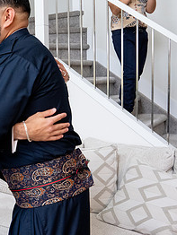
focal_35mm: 51
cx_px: -36
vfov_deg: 37.4
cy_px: 100
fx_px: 347
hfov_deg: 25.6
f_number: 9
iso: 5000
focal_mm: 24
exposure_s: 1/160
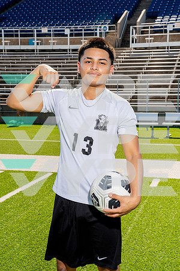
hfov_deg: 22.3
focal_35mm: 61
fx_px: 457
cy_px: 136
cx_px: 90
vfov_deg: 32.9
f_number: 11
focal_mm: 61
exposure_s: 1/250
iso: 320
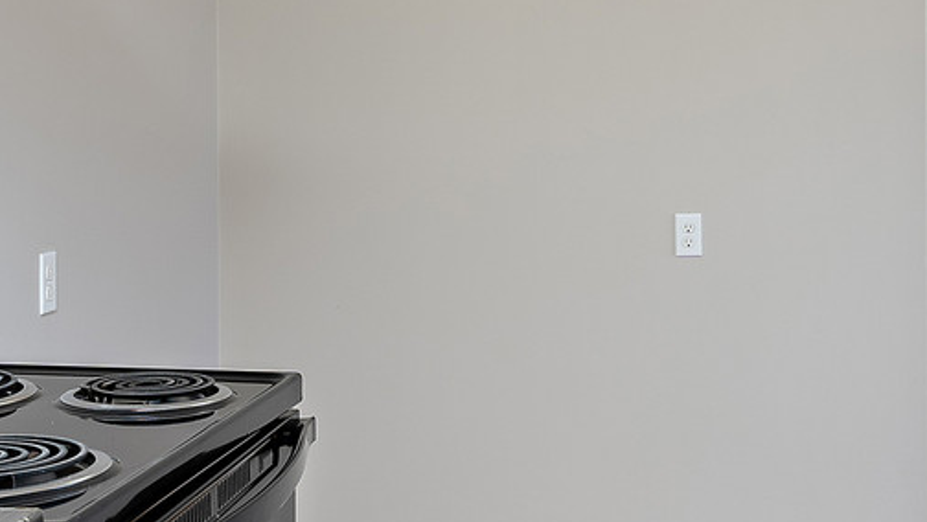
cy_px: 167
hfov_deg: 34.0
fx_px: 1500
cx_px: 631
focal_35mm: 61
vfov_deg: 19.7
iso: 640
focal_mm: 17
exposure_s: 1/6
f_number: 8
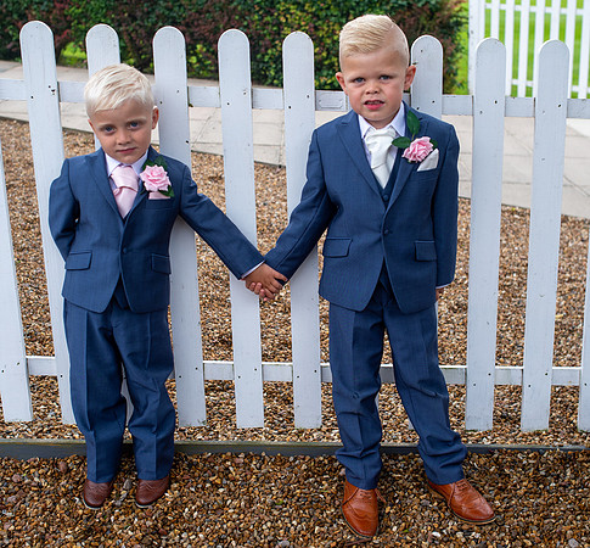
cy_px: 244
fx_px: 932
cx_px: 295
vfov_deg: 32.7
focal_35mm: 50
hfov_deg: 35.1
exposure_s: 1/400
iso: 100
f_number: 4
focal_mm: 35
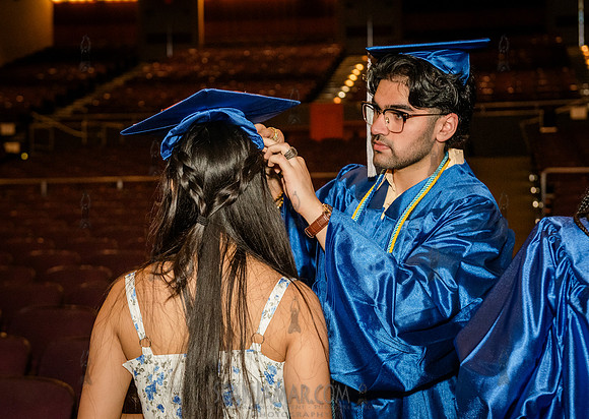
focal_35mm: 68
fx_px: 1138
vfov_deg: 20.8
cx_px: 283
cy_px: 196
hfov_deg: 29.0
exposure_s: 1/200
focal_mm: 56
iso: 4000
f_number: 4
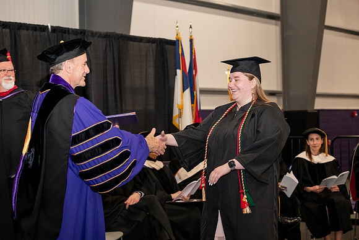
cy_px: 120
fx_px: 698
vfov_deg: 19.5
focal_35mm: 70
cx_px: 180
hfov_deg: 28.8
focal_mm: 70
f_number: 5
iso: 2000
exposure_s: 1/200
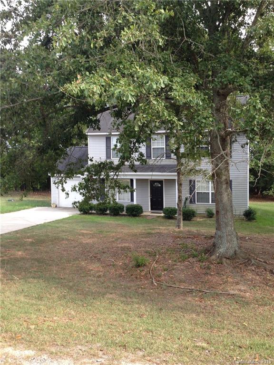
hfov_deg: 42.9
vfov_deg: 55.4
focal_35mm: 33
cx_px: 137
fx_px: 348
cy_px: 182
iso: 50
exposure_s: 1/272
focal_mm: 4.12
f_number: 2.4
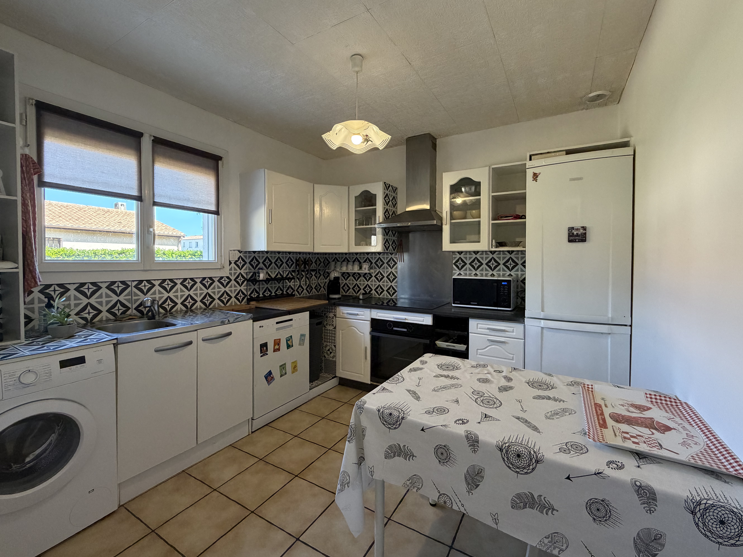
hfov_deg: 98.2
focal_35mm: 15
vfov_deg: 81.7
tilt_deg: -0.9
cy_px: 266
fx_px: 322
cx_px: 381
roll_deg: +0.4
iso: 320
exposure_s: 1/121
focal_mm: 2.22
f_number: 2.2
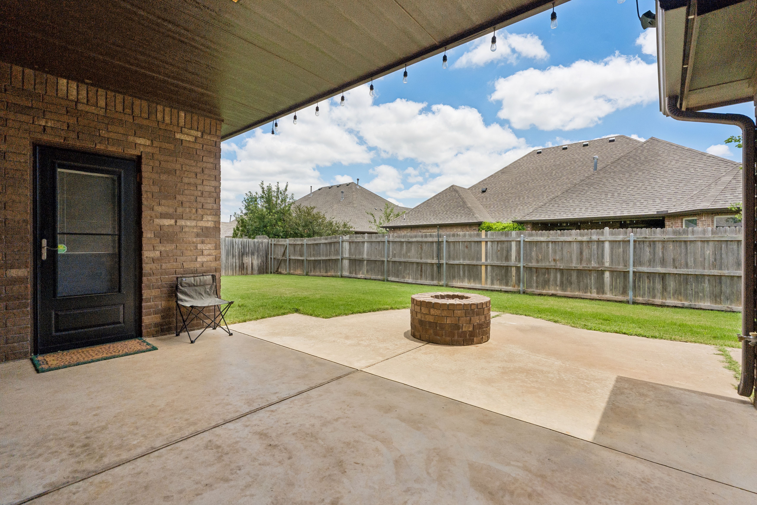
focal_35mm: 16
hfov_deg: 96.7
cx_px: 378
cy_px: 252
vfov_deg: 73.7
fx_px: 336
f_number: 8
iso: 800
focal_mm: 16
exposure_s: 1/4000
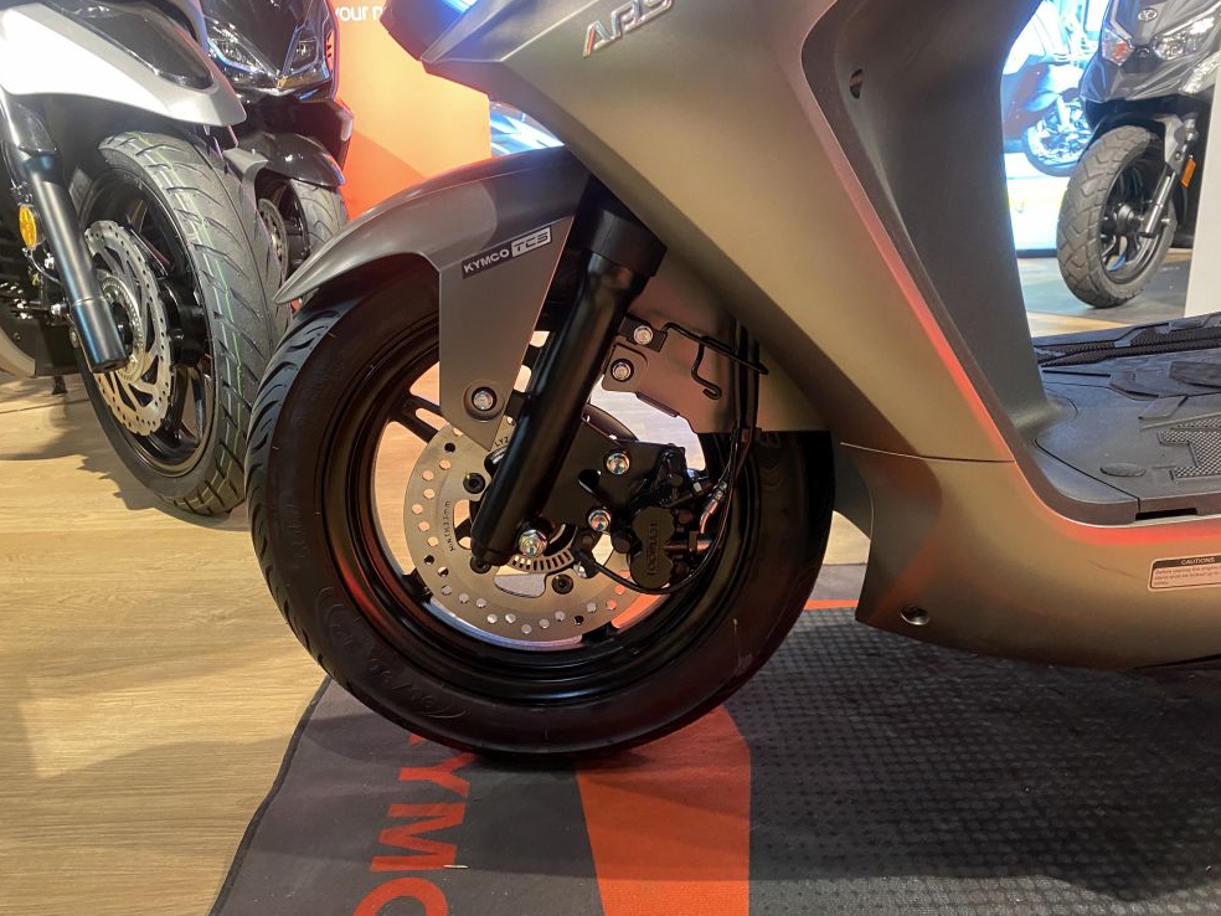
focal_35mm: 28
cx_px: 593
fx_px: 988
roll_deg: +1.5
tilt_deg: -16.2
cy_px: 445
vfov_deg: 49.7
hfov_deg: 63.4
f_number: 1.8
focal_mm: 4.25
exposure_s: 1/50
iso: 320
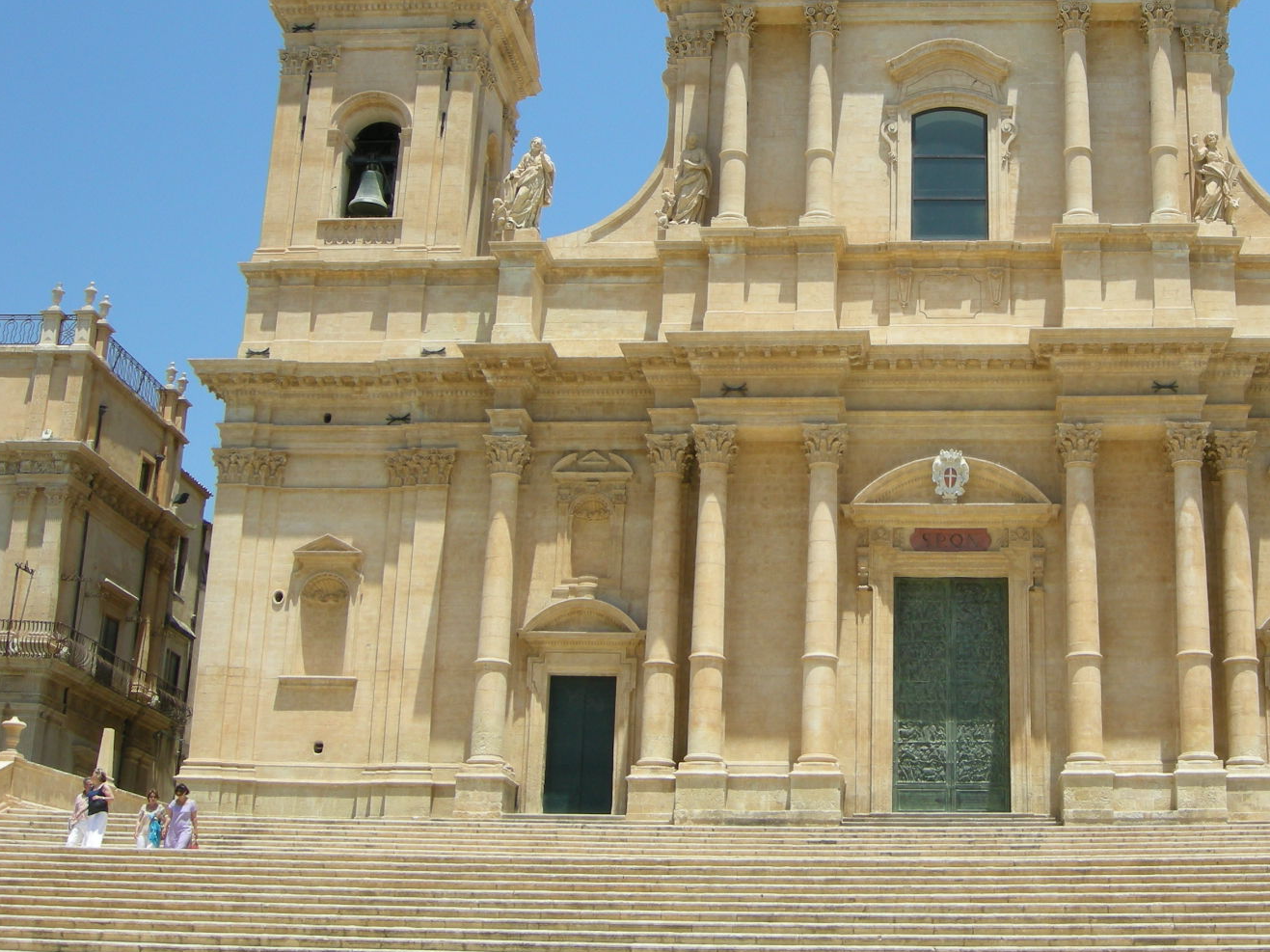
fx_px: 2054
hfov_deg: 33.6
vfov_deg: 26.0
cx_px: 978
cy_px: 385
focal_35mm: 56
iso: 64
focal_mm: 7.5
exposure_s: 1/271
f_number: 5.4
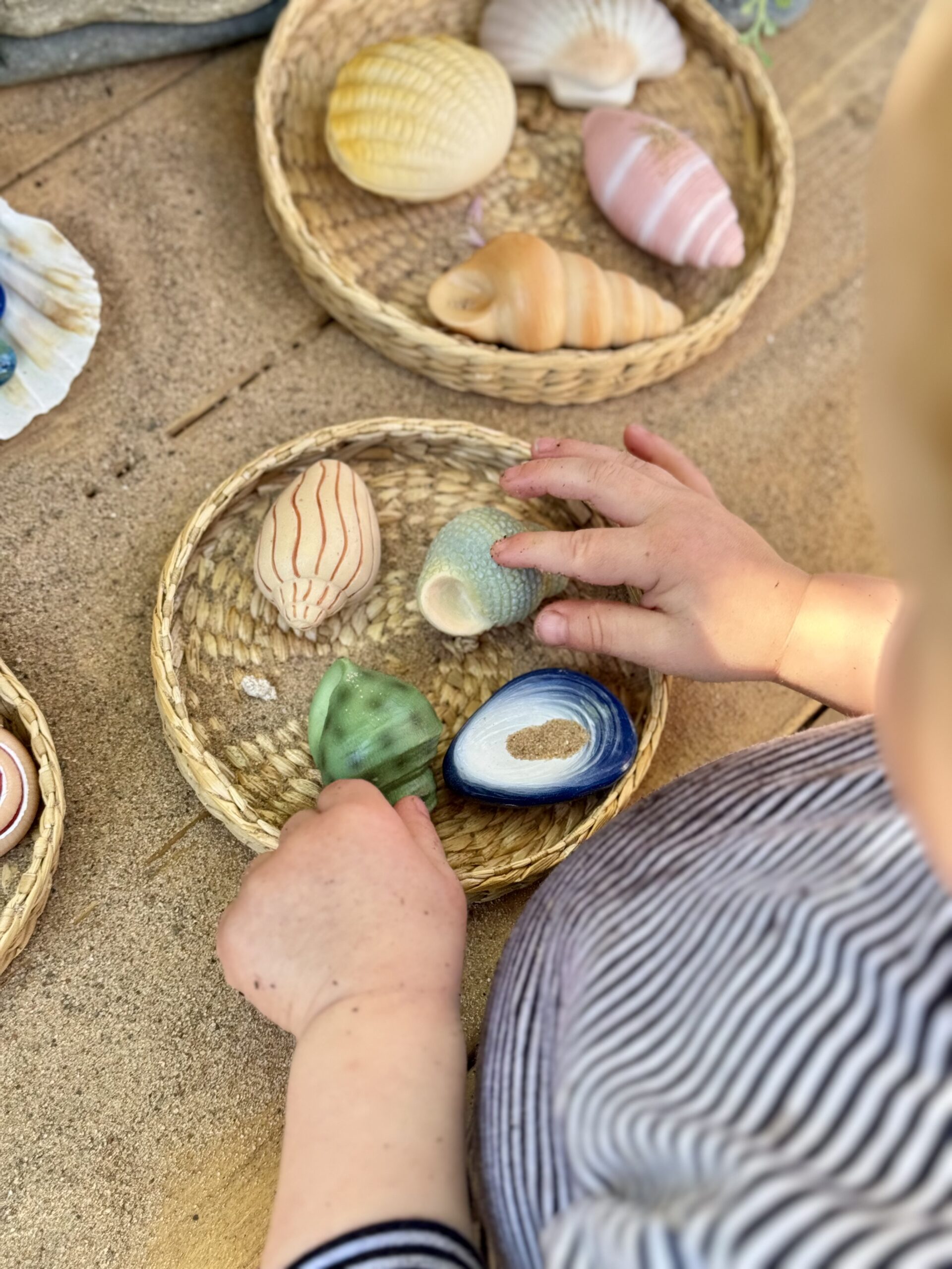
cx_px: 476
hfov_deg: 30.3
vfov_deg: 39.7
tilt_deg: -63.8
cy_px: 634
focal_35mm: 48
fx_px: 1760
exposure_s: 1/223
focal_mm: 6.76
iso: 64
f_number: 1.78
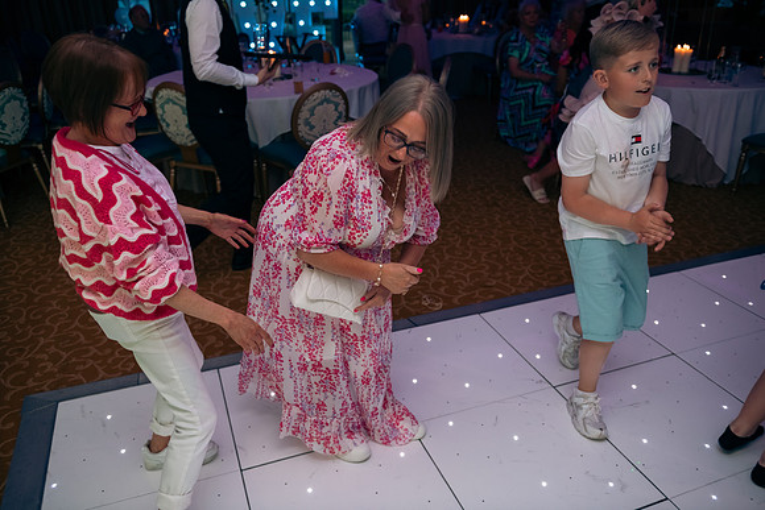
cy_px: 255
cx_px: 382
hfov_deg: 63.6
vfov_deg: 45.0
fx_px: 616
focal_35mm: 29
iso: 800
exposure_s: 1/160
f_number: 3.5
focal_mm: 29
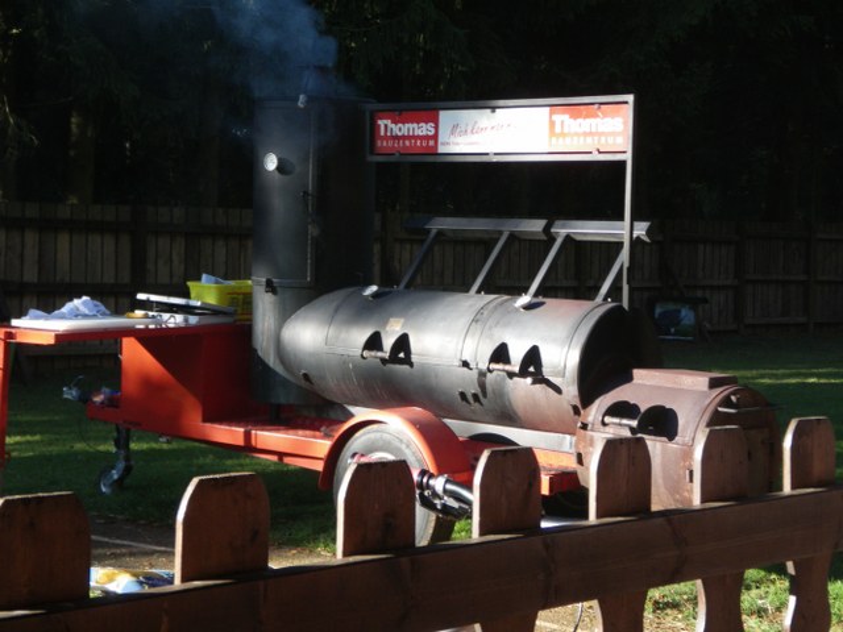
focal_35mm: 77
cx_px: 422
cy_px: 316
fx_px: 1875
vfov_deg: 19.1
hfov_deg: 25.3
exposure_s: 1/100
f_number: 4.8
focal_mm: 13.7
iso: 80
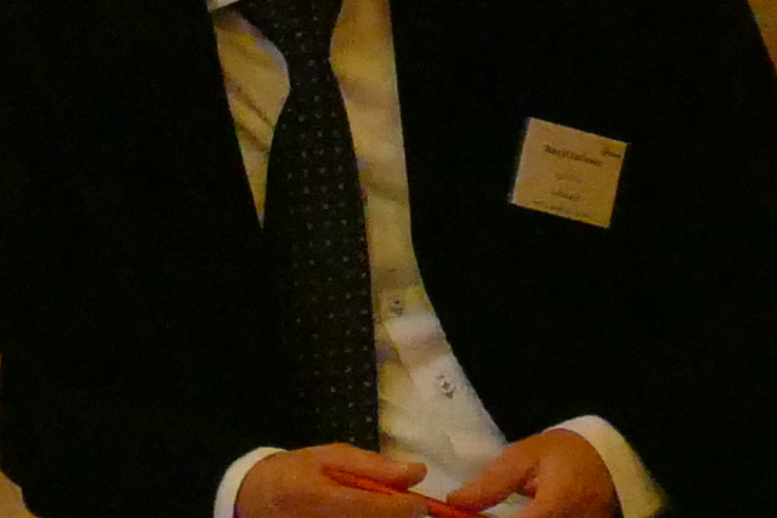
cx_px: -333
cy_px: 497
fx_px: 5568
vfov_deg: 5.3
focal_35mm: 258
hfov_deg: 7.9
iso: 3200
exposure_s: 1/125
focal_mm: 13.16
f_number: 3.1
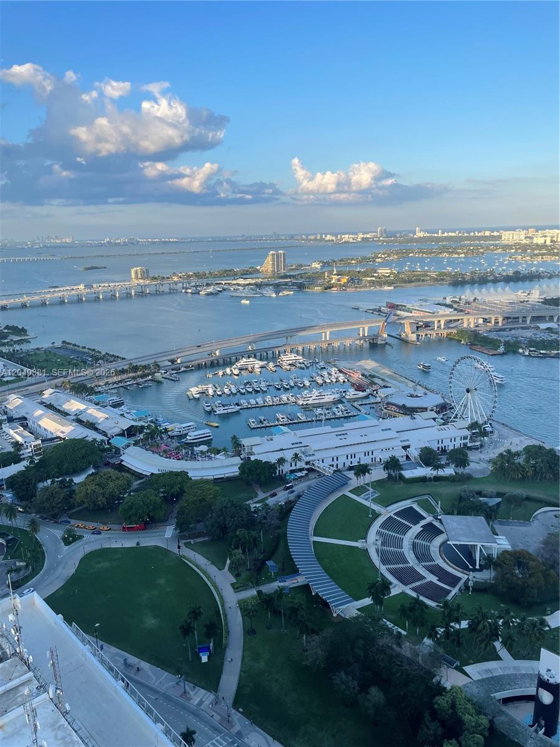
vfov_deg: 67.3
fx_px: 561
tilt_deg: -13.7
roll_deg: +1.8
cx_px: 280
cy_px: 374
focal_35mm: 26
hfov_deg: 53.1
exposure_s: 1/1401
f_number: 1.6
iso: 32
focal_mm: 4.2
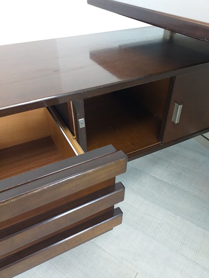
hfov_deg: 53.1
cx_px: 104
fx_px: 209
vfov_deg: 67.3
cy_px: 139
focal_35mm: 26
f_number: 1.9
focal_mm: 3.6
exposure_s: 1/33
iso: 125
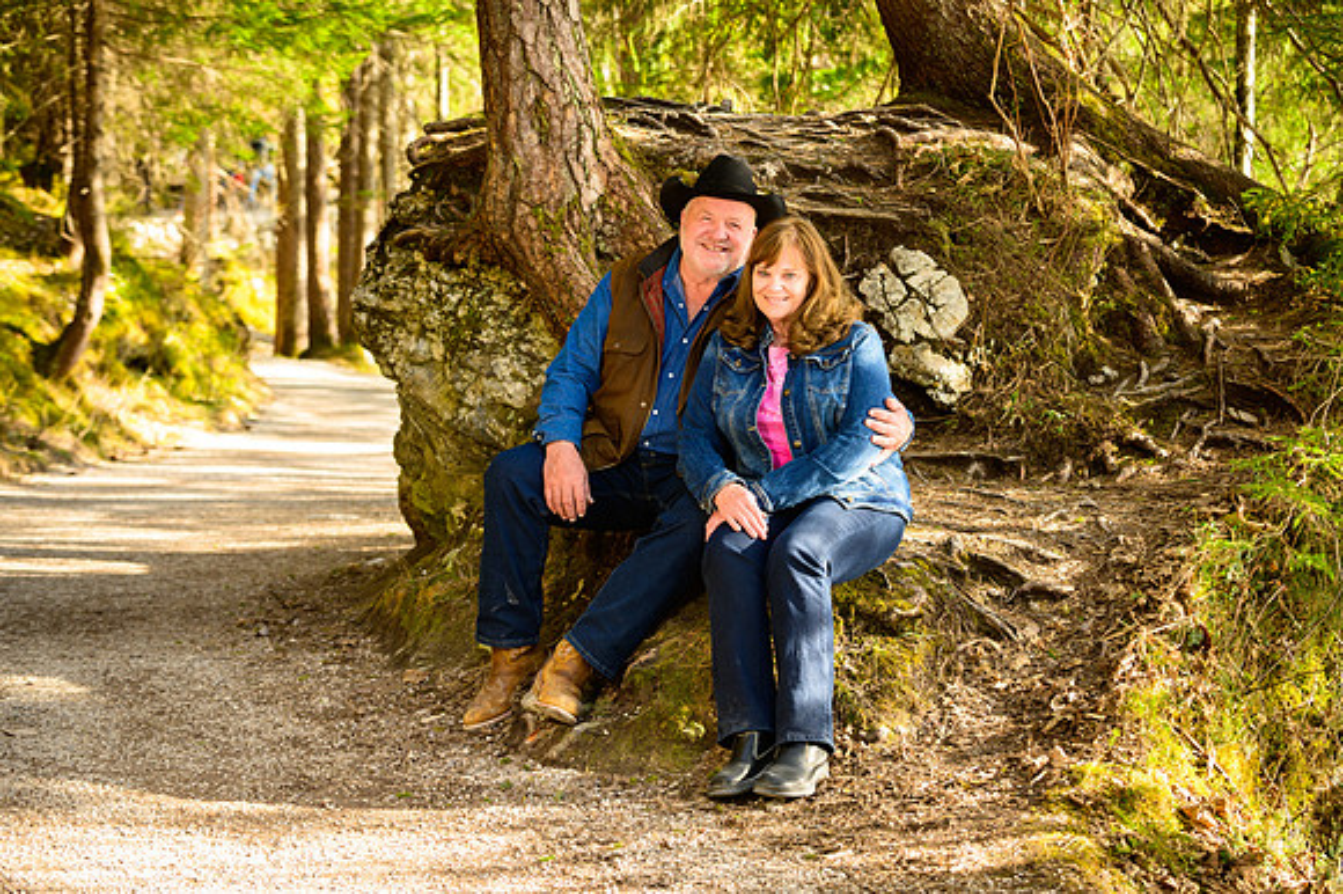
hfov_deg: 25.4
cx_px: 672
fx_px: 2983
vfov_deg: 17.0
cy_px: 447
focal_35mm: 80
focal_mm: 80
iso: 200
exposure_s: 1/60
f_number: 5.6
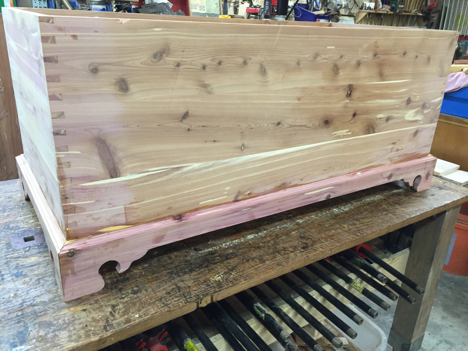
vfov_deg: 48.2
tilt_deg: -21.3
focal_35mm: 29
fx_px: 392
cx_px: 234
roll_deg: -3.6
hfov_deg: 61.7
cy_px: 176
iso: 125
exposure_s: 1/30
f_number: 2.2
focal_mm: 4.15
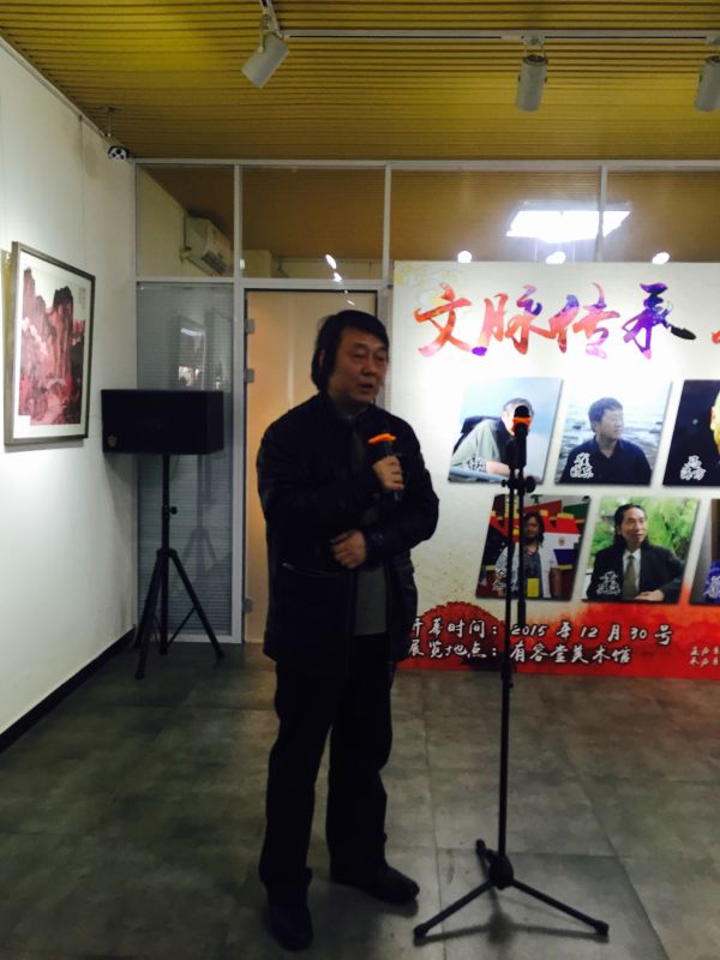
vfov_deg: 61.7
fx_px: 804
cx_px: 360
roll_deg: -0.6
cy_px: 480
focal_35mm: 29
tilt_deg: -4.4
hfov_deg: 48.2
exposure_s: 1/30
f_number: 2.2
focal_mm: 4.15
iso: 80
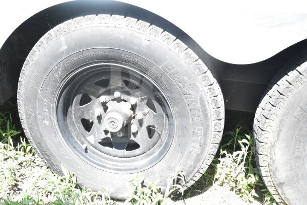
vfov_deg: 35.5
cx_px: 154
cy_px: 102
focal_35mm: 38
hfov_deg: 51.3
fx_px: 320
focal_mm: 25
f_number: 9
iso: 1600
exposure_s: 1/320
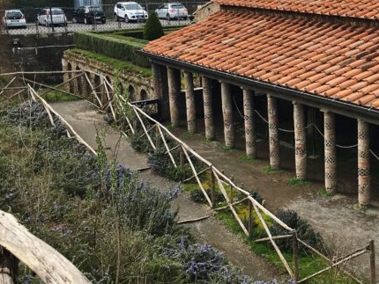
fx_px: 756
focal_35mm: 69
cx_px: 350
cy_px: 150
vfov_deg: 21.3
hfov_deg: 27.0
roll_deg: +1.3
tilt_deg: -13.0
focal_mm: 4.15
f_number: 2.2
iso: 25
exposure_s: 1/1068
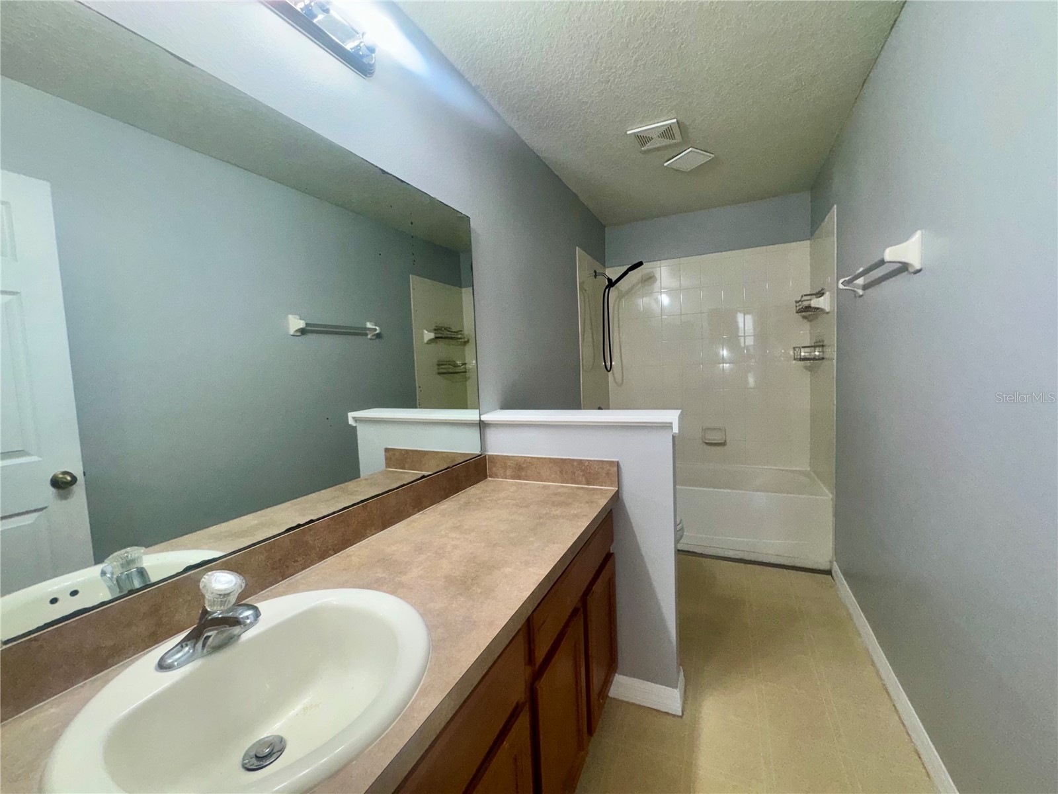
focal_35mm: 14
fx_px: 428
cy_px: 397
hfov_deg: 102.1
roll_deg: +2.3
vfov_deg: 85.7
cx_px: 529
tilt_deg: -4.7
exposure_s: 1/120
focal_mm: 2.22
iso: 100
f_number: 2.2
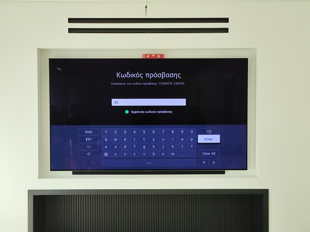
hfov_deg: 38.2
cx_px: 155
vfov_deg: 29.1
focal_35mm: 50
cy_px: 116
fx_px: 448
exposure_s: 1/100
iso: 100
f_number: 1.79
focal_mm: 4.71
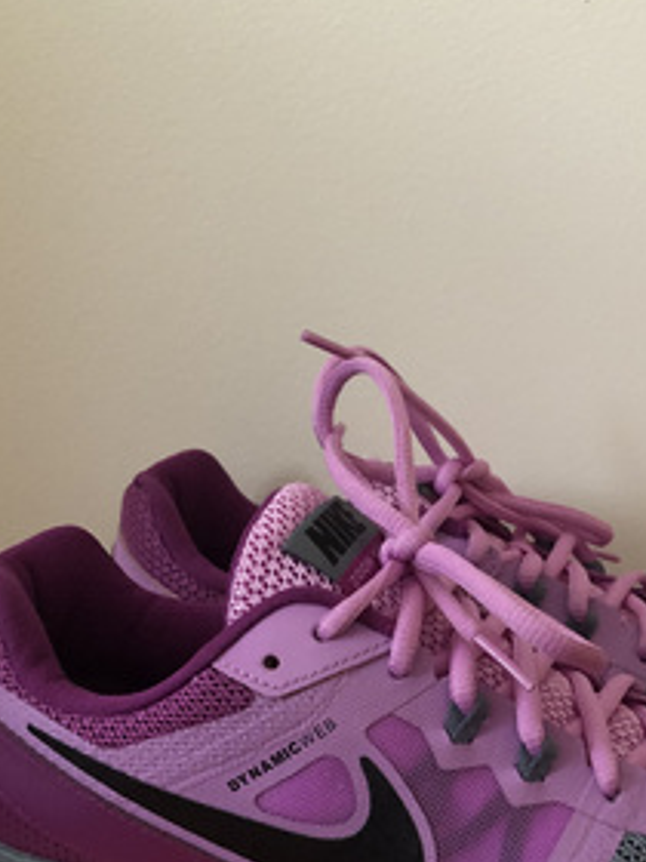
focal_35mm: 50
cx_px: 478
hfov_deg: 28.7
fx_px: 1244
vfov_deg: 36.8
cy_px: 699
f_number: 1.8
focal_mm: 3.99
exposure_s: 1/4
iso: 125
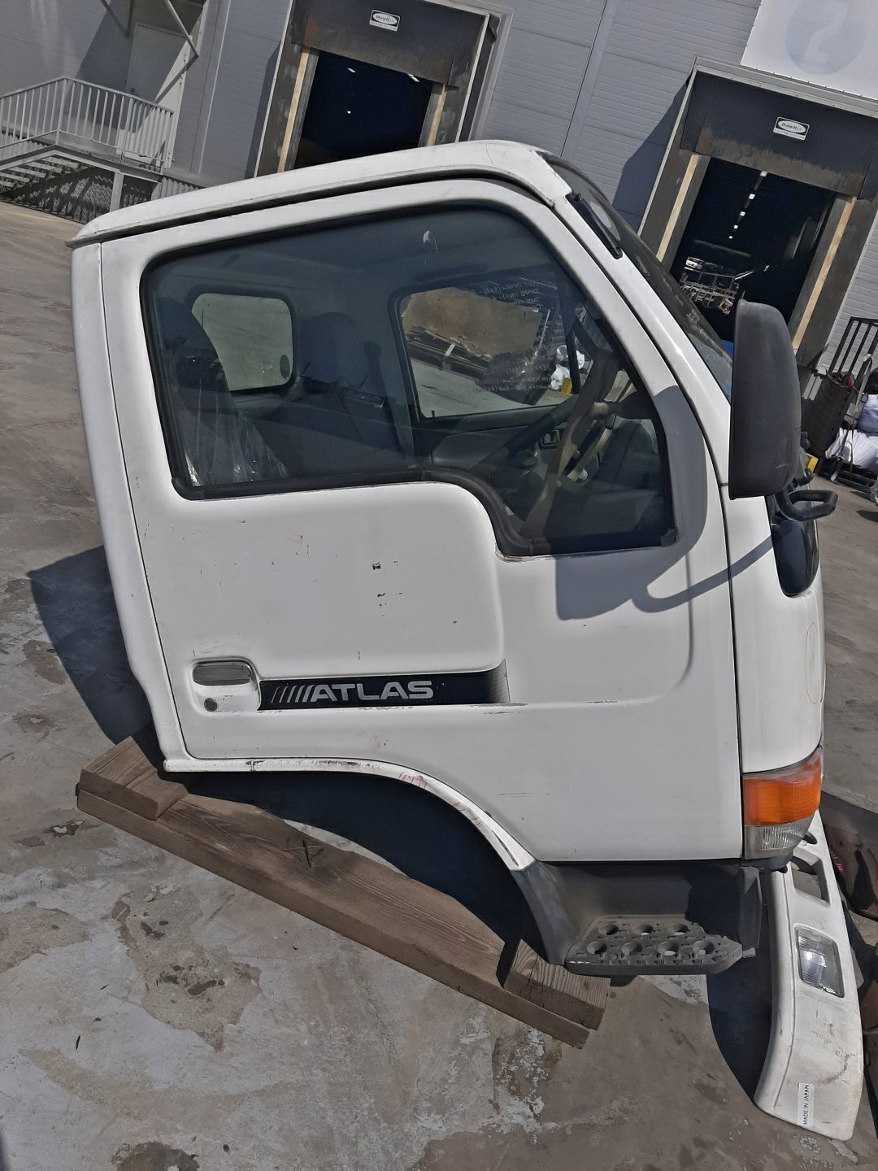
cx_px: 439
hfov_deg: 53.1
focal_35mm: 26
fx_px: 879
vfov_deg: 67.3
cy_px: 586
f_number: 1.7
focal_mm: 3.93
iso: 40
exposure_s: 1/7299
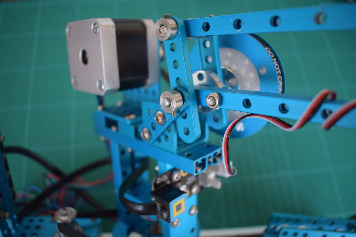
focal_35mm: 30
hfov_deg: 61.9
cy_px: 118
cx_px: 178
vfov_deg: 43.6
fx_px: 297
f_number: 3.8
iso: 400
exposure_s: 1/125
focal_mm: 20
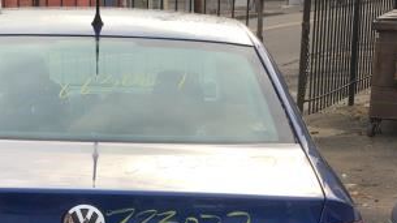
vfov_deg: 14.3
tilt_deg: -13.2
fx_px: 873
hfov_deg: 25.4
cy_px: 235
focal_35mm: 83
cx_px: 122
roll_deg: +1.7
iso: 25
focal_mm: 4.15
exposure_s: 1/322
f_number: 2.2
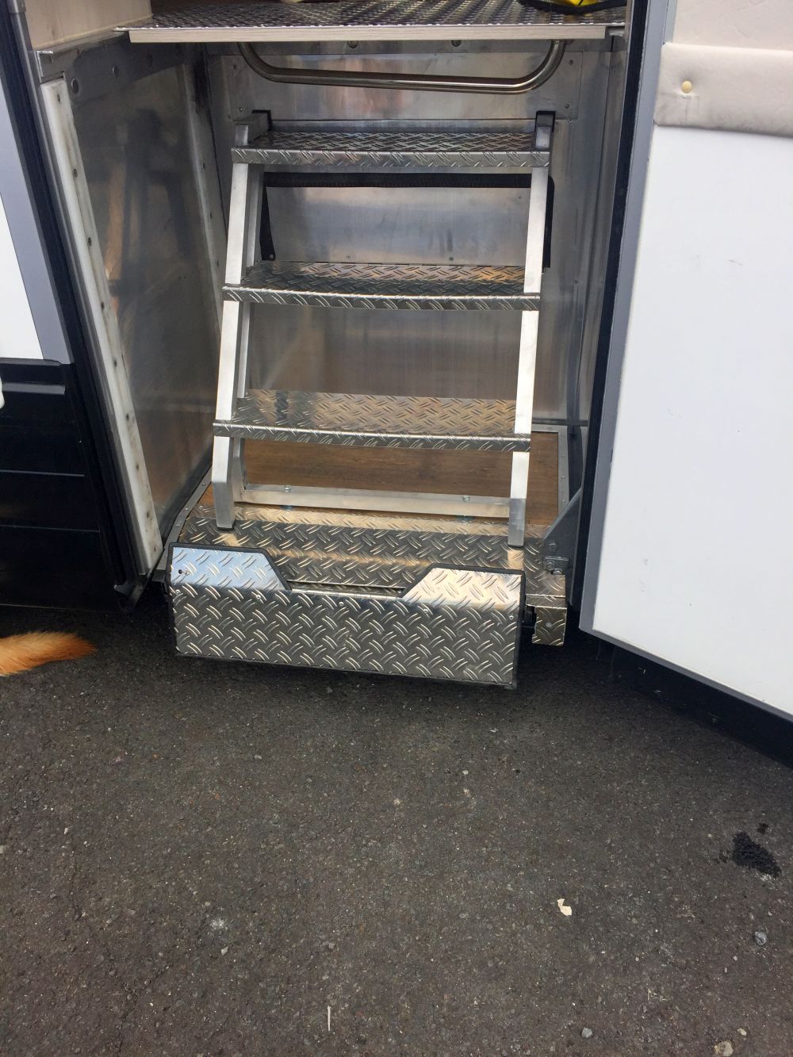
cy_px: 528
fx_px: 886
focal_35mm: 29
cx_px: 396
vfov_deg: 61.7
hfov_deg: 48.2
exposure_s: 1/732
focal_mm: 4.15
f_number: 2.2
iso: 32
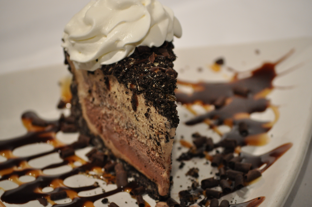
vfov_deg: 6.3
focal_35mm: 218
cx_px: 156
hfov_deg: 9.5
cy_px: 104
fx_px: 1883
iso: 1000
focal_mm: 145
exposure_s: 1/80
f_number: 5.6
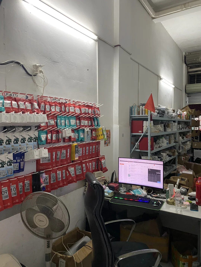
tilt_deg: -0.6
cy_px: 134
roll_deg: +0.0
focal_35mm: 26
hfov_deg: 53.1
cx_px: 100
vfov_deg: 67.3
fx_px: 201
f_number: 1.8
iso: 400
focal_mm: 4.25
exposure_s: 1/50
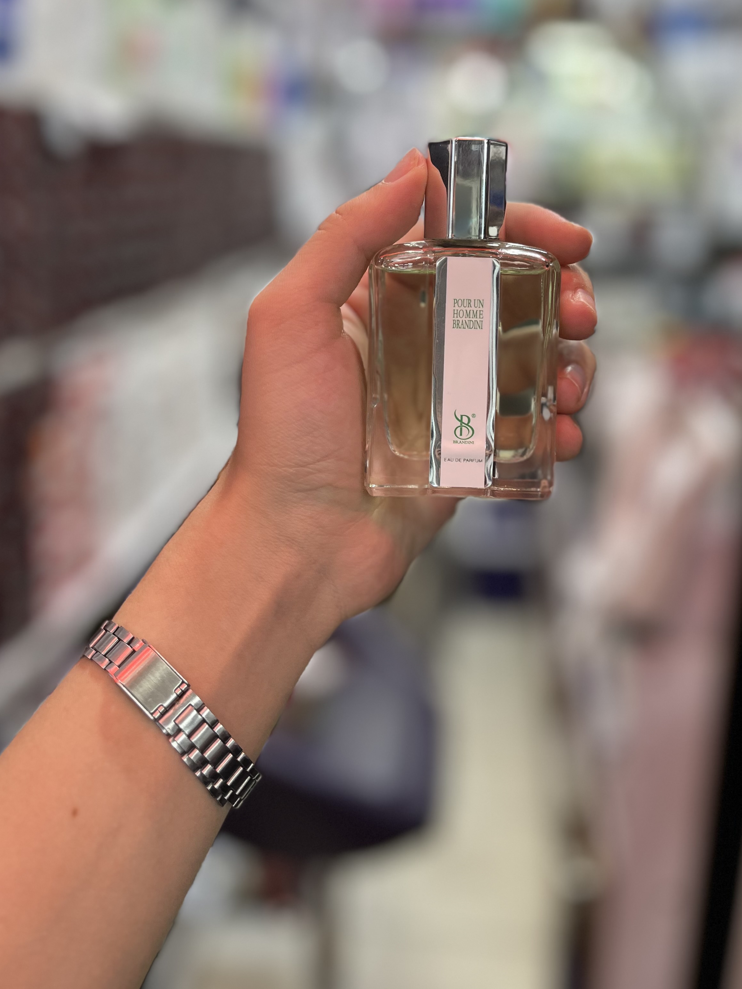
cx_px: 408
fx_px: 972
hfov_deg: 41.7
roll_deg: -1.1
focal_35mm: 34
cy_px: 344
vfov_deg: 53.1
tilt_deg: -9.8
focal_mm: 5.1
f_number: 1.6
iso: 64
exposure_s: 1/100
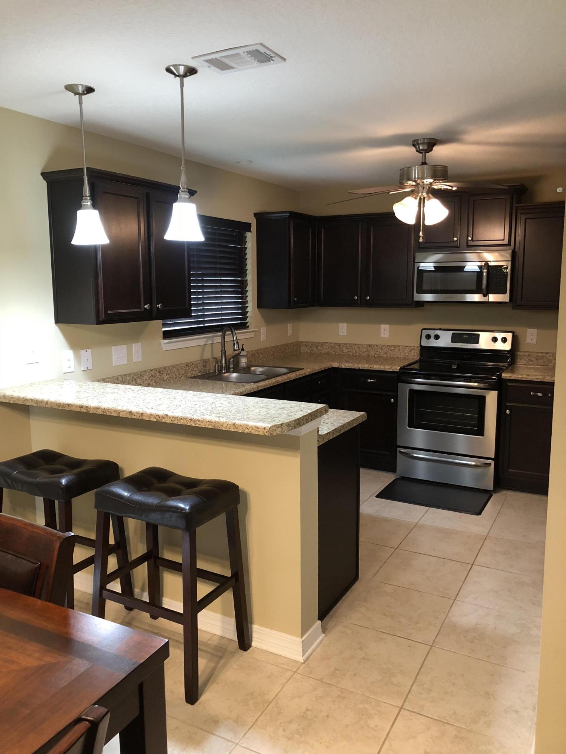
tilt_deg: -7.2
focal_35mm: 28
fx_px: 610
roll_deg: -0.1
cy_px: 377
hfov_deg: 49.7
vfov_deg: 63.4
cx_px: 283
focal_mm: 4
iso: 64
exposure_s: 1/15
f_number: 1.8
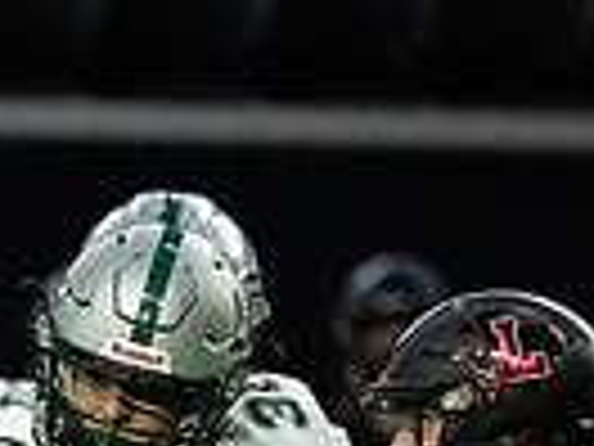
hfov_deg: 1.2
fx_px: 28897
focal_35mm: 1684
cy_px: 831
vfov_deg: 0.9
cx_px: -144
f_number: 5.6
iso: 12800
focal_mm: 400
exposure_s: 1/1250
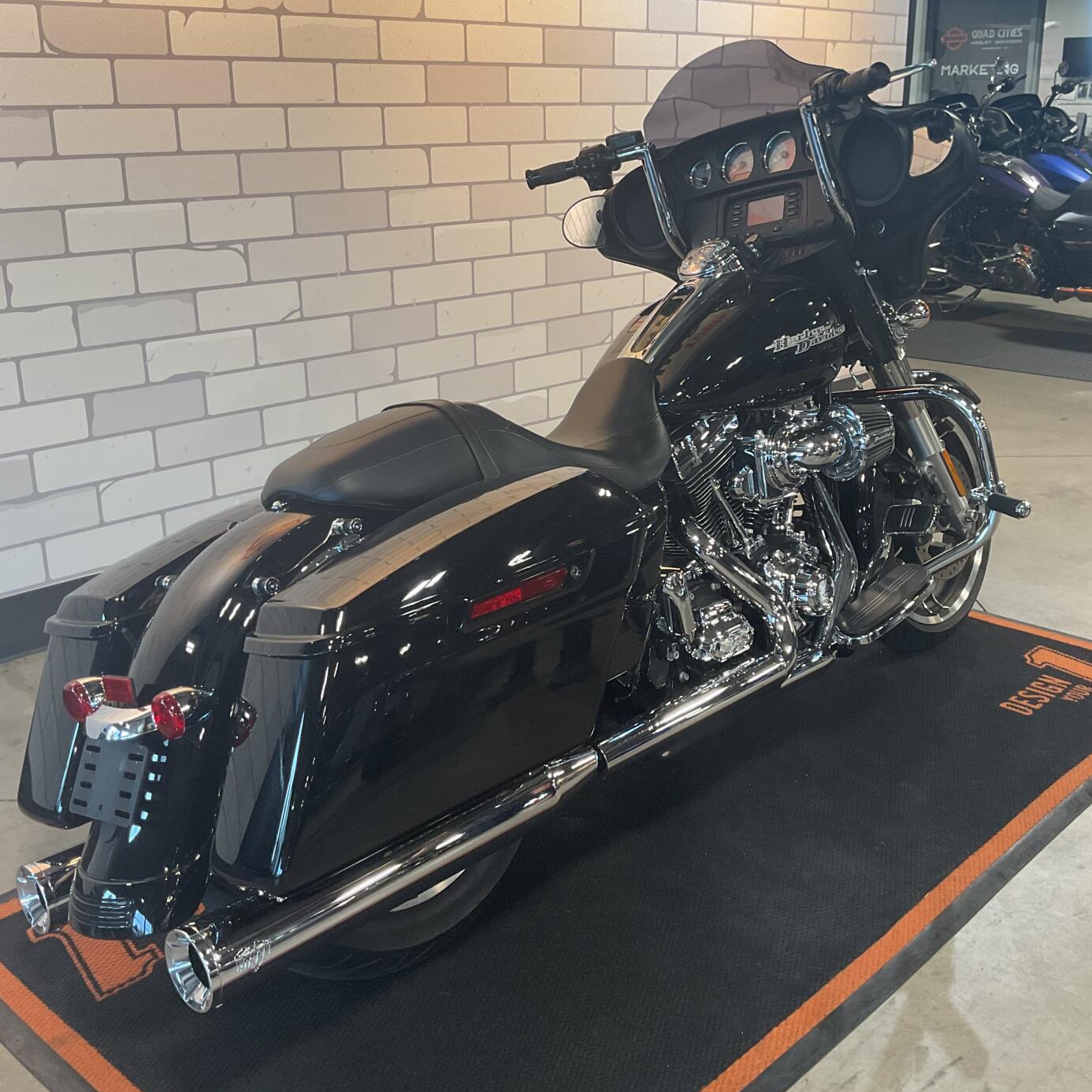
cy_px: 509
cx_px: 587
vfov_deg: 44.9
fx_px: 1321
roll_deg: +1.8
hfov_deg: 44.9
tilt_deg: -17.0
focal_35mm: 37
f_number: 1.8
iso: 50
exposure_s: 1/50
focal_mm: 3
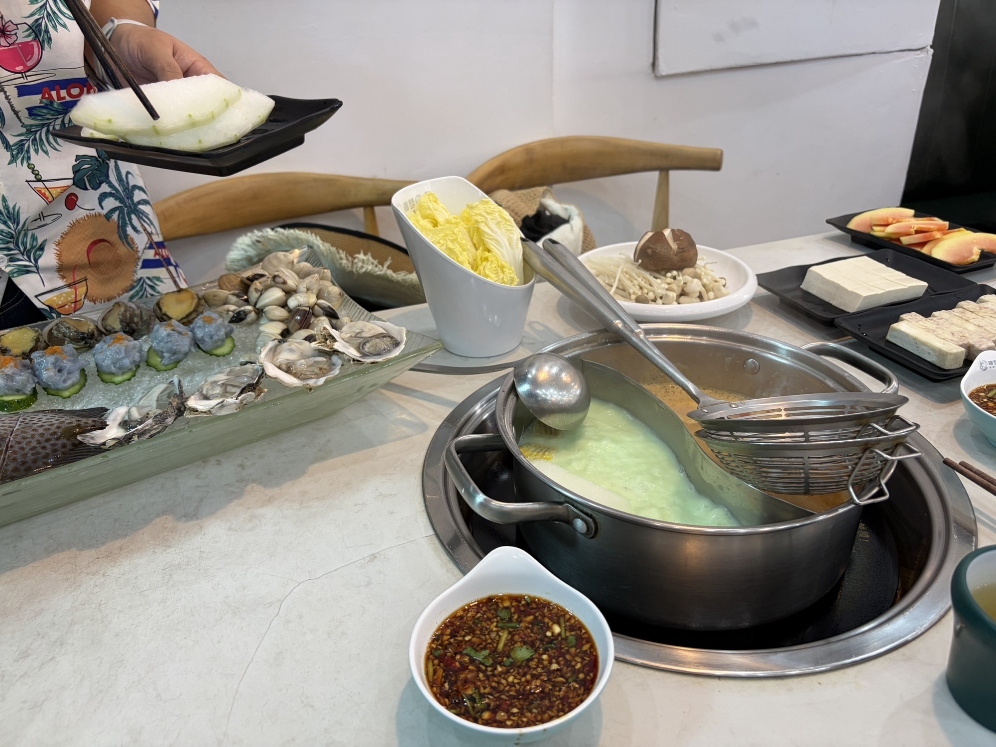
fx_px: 748
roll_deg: +2.6
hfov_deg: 67.3
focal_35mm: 26
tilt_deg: -28.3
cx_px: 498
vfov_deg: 53.1
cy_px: 374
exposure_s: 1/50
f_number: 1.6
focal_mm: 5.96
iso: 100
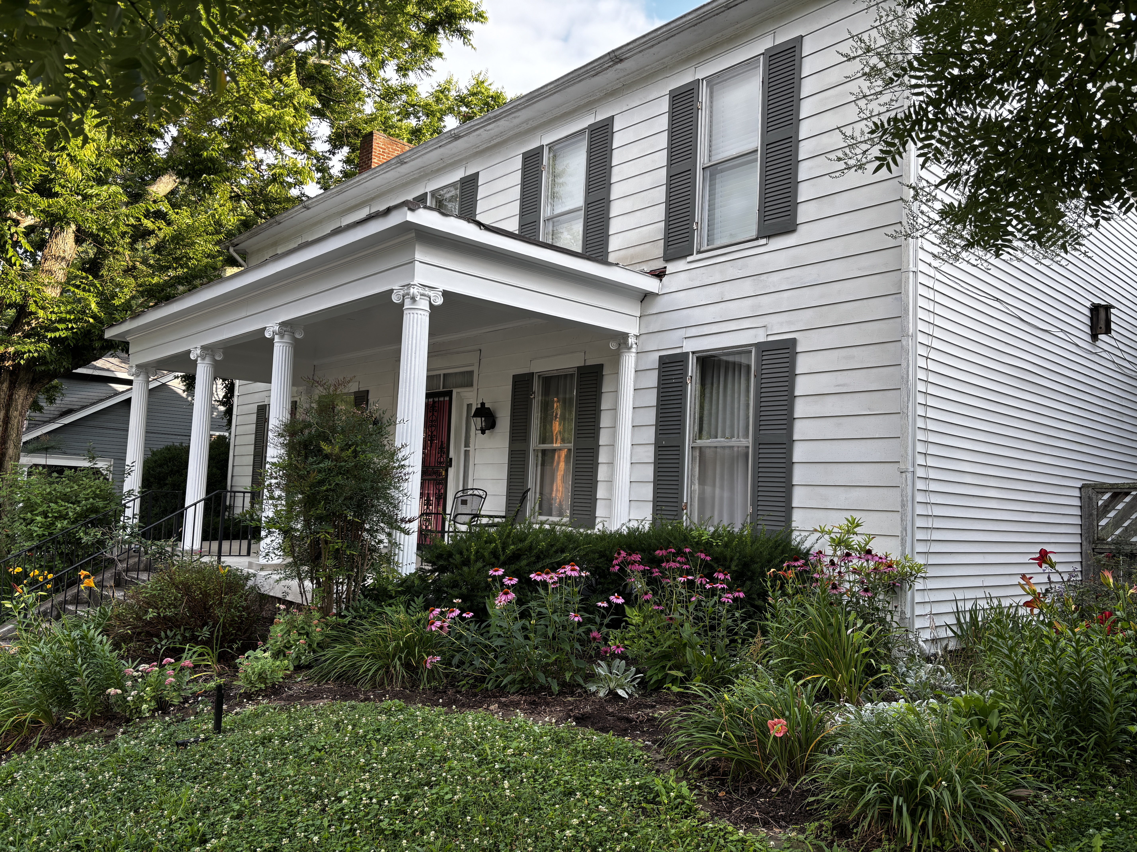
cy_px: 426
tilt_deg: +4.7
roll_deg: -2.0
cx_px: 568
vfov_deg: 53.1
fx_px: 854
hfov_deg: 67.3
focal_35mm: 26
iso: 50
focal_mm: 5.96
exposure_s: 1/174
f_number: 1.6
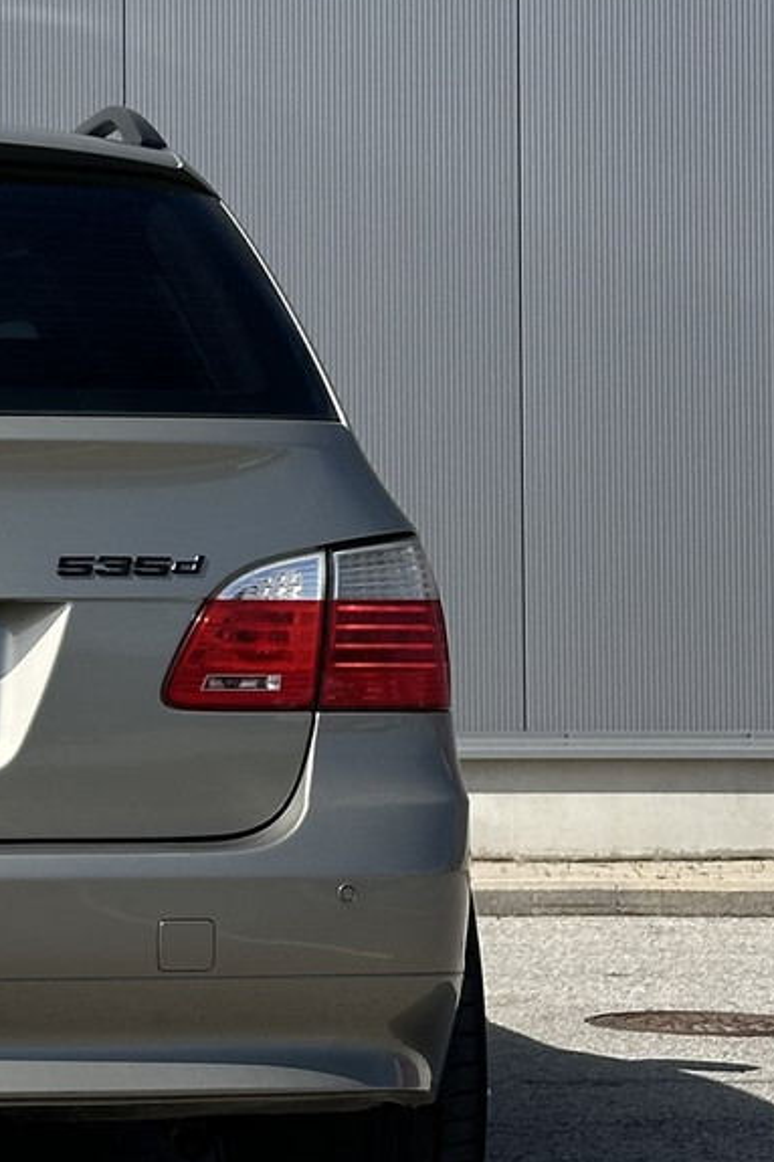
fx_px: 4485
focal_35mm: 139
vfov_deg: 14.8
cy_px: 473
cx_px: -263
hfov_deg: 9.7
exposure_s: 1/3731
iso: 64
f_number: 1.78
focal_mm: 6.86
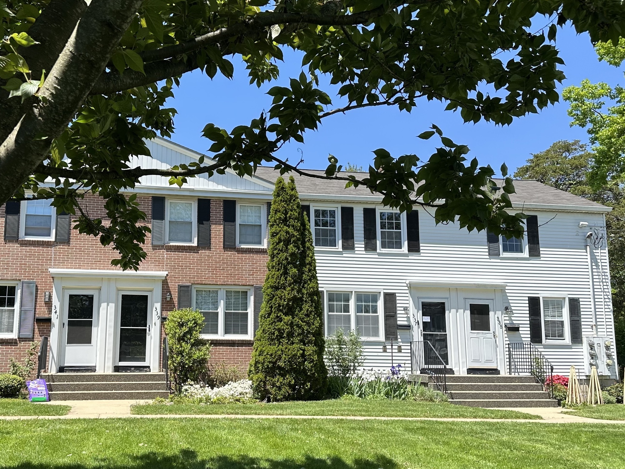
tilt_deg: +8.4
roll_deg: -0.4
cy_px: 246
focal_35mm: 36
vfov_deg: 39.6
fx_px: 650
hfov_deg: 50.6
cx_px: 217
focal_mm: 6.86
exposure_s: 1/2410
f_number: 1.78
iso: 80
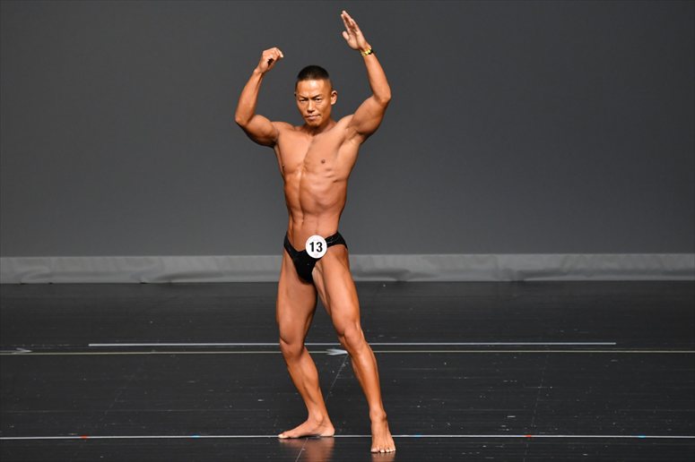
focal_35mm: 315
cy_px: 231
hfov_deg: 6.5
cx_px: 348
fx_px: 6078
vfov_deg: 4.4
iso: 2500
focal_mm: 210
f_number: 5.6
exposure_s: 1/400
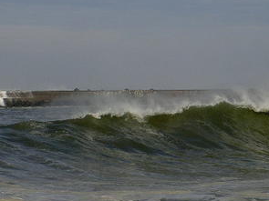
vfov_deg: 6.9
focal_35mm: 216
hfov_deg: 9.2
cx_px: 163
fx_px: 1678
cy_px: 88
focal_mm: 24
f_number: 8.3
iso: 100
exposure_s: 1/417
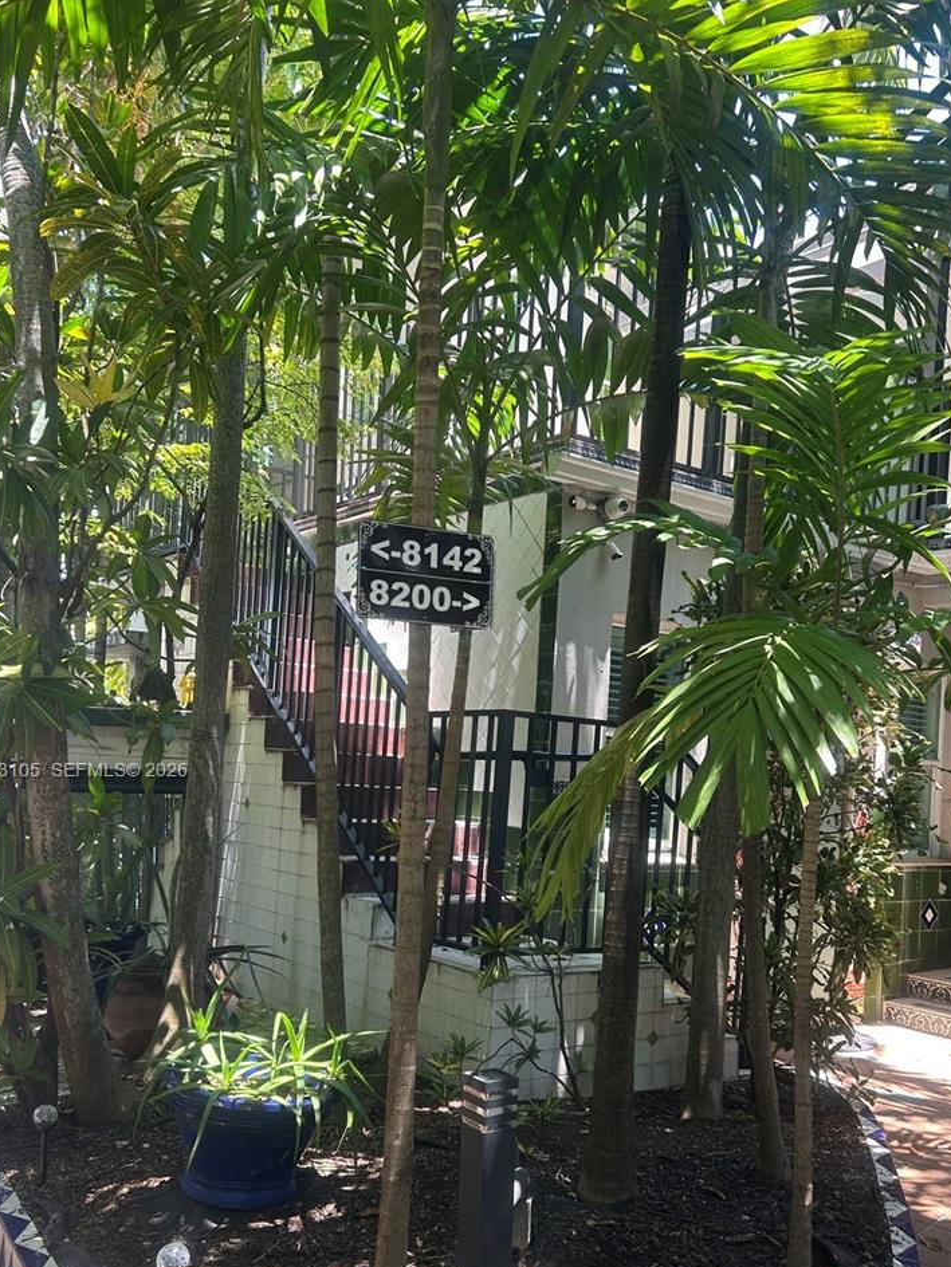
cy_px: 772
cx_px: 543
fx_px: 1209
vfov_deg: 54.9
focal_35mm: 33
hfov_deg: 42.8
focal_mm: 5.7
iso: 50
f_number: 1.5
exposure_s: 1/121
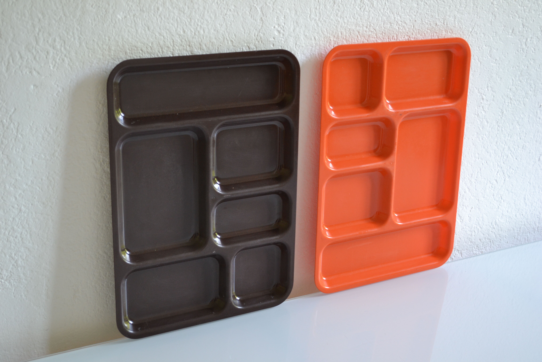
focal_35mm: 52
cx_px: 271
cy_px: 181
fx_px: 790
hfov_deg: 37.9
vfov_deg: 25.8
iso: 500
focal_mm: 35
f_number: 5
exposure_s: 1/15
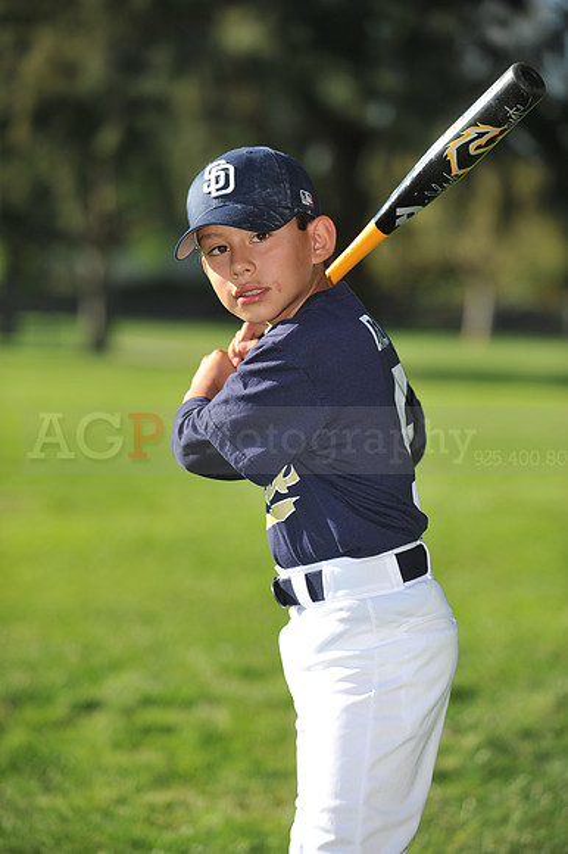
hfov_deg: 10.5
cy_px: 427
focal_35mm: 130
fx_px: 3080
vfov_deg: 15.8
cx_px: 284
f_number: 4
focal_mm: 130
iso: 200
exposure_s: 1/1600
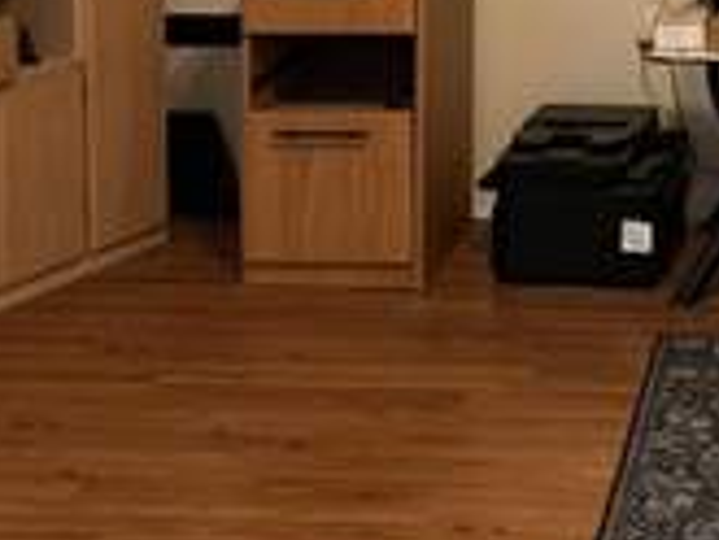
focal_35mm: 101
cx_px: 802
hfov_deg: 18.6
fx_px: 2099
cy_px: -240
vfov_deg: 13.9
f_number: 1.5
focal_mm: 5.7
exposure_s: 1/60
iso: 400
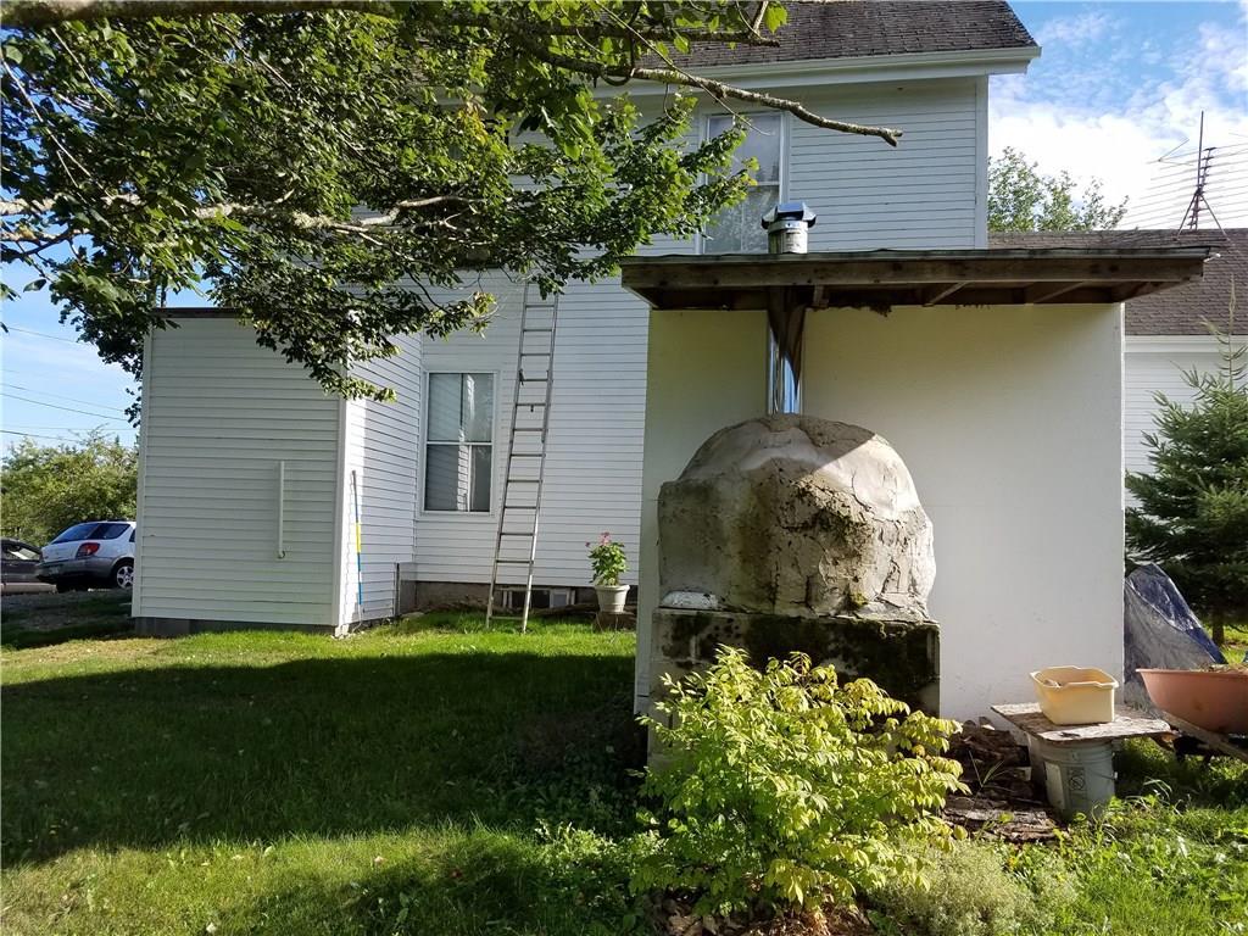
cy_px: 468
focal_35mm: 26
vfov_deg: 53.1
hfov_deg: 67.3
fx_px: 937
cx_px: 624
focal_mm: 4.2
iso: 50
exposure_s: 1/1312
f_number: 1.7
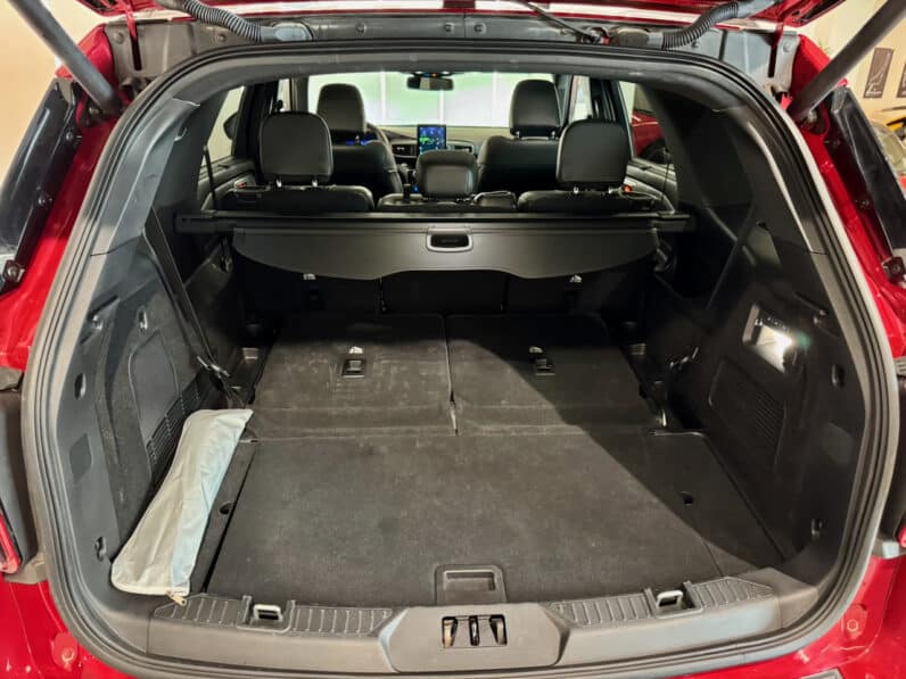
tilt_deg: -22.5
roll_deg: -0.7
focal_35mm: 24
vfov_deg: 56.8
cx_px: 453
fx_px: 628
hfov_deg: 71.6
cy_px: 340
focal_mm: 6.76
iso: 1000
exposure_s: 1/34
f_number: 1.78
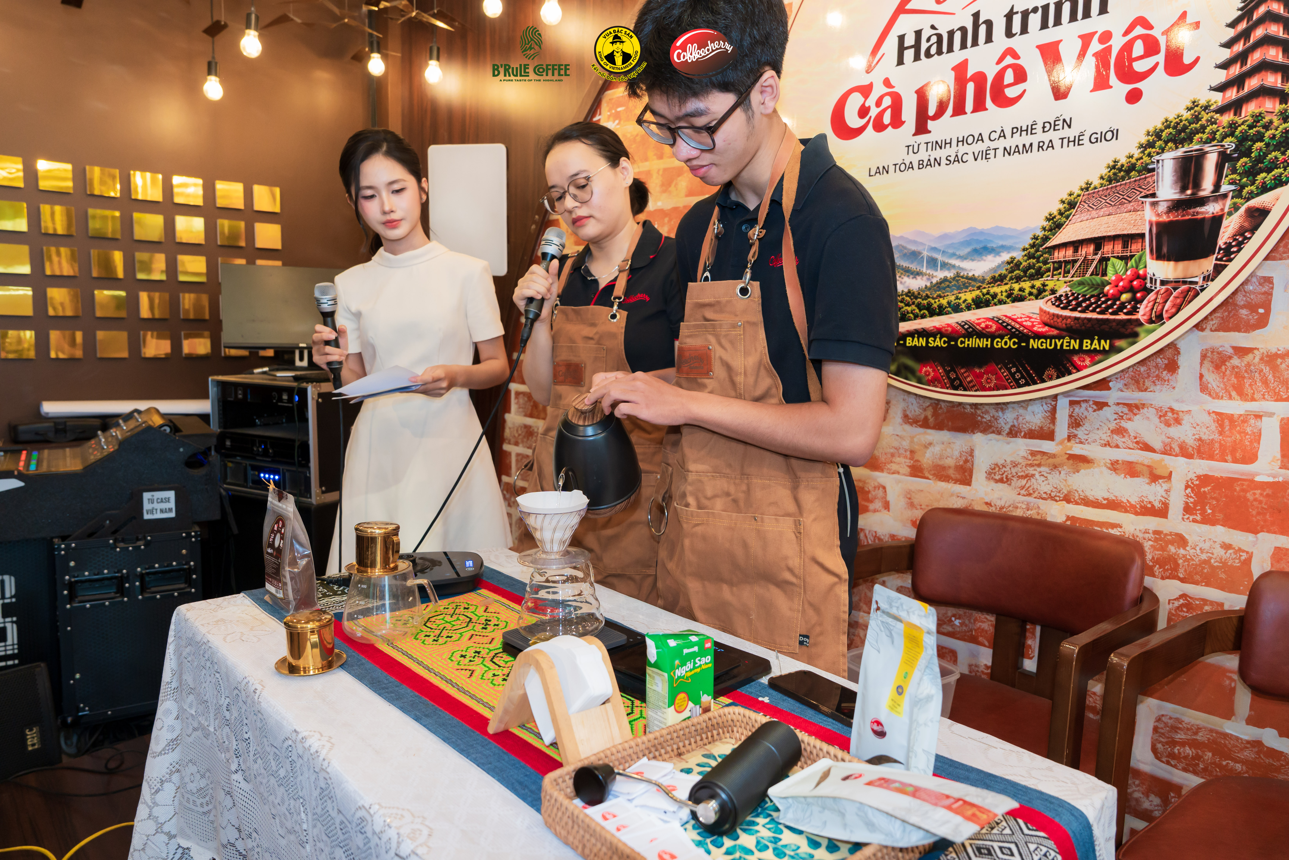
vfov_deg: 53.1
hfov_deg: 73.7
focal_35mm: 24
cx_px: 644
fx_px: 859
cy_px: 430
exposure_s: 1/125
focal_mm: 24
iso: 2000
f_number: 5
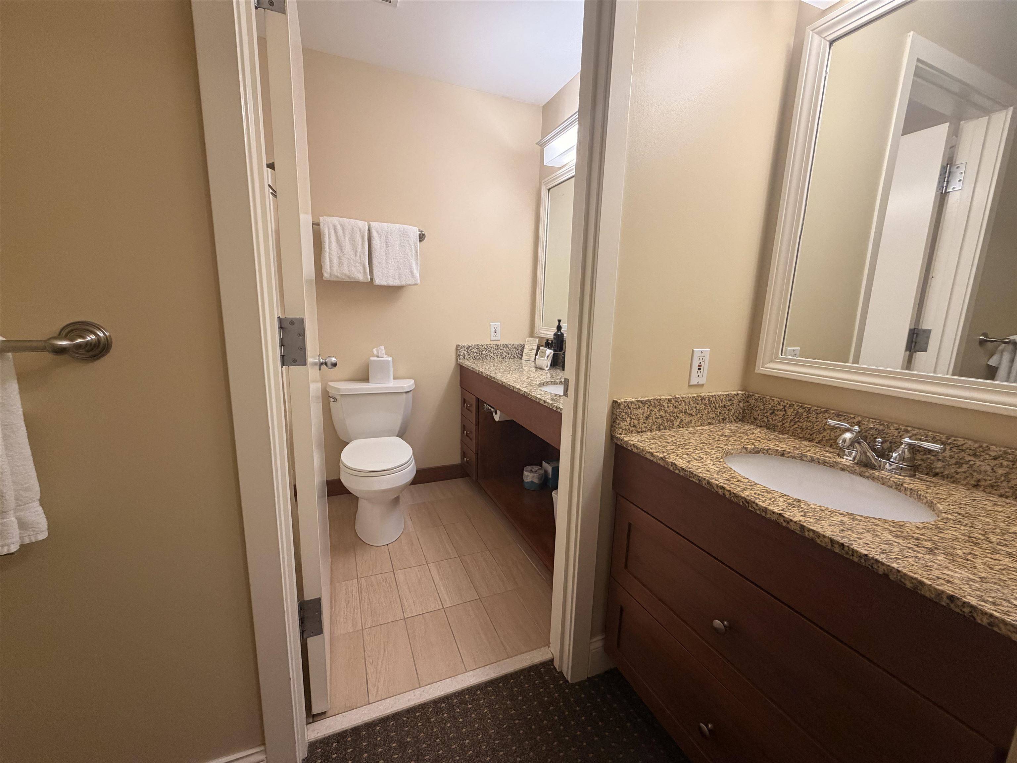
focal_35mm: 14
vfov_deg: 85.7
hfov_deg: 102.1
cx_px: 508
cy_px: 382
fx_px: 411
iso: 250
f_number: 2.2
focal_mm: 2.22
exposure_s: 1/120
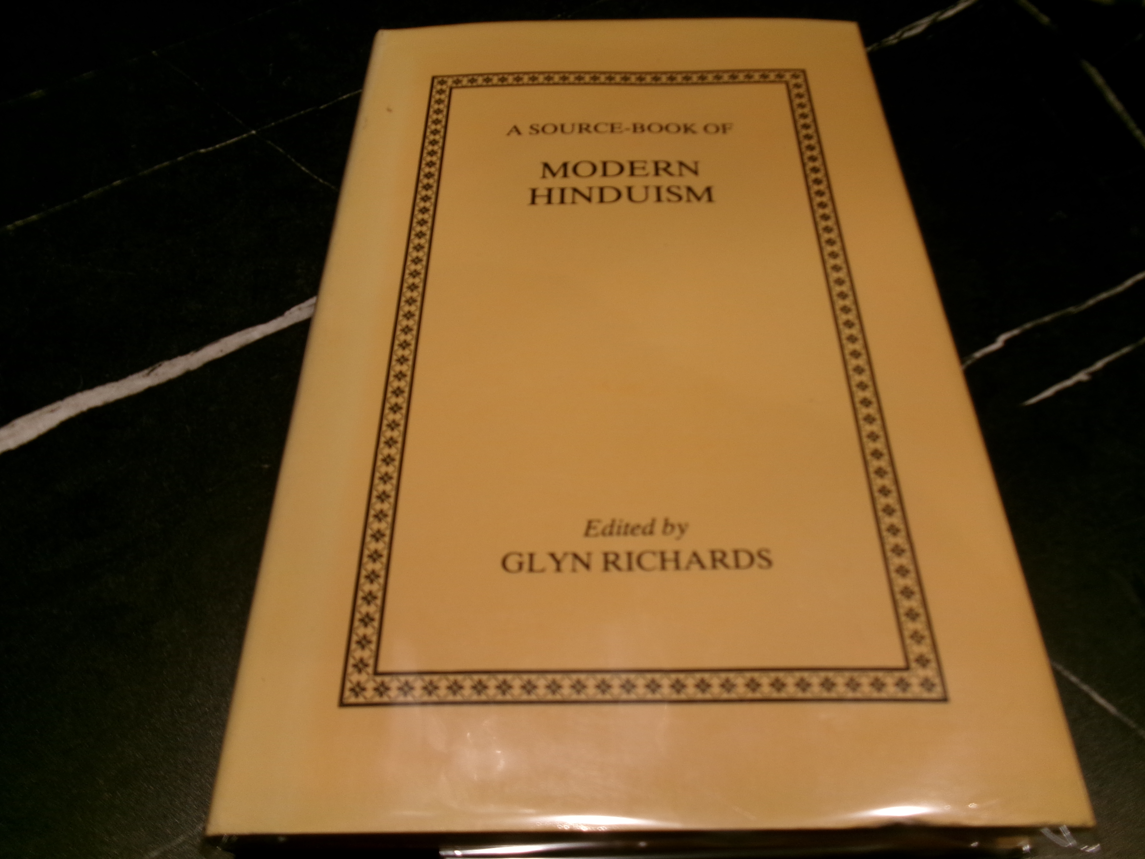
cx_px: 572
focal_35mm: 28
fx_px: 926
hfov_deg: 63.4
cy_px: 430
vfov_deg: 49.7
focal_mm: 5.1
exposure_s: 1/56
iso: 100
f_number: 3.9
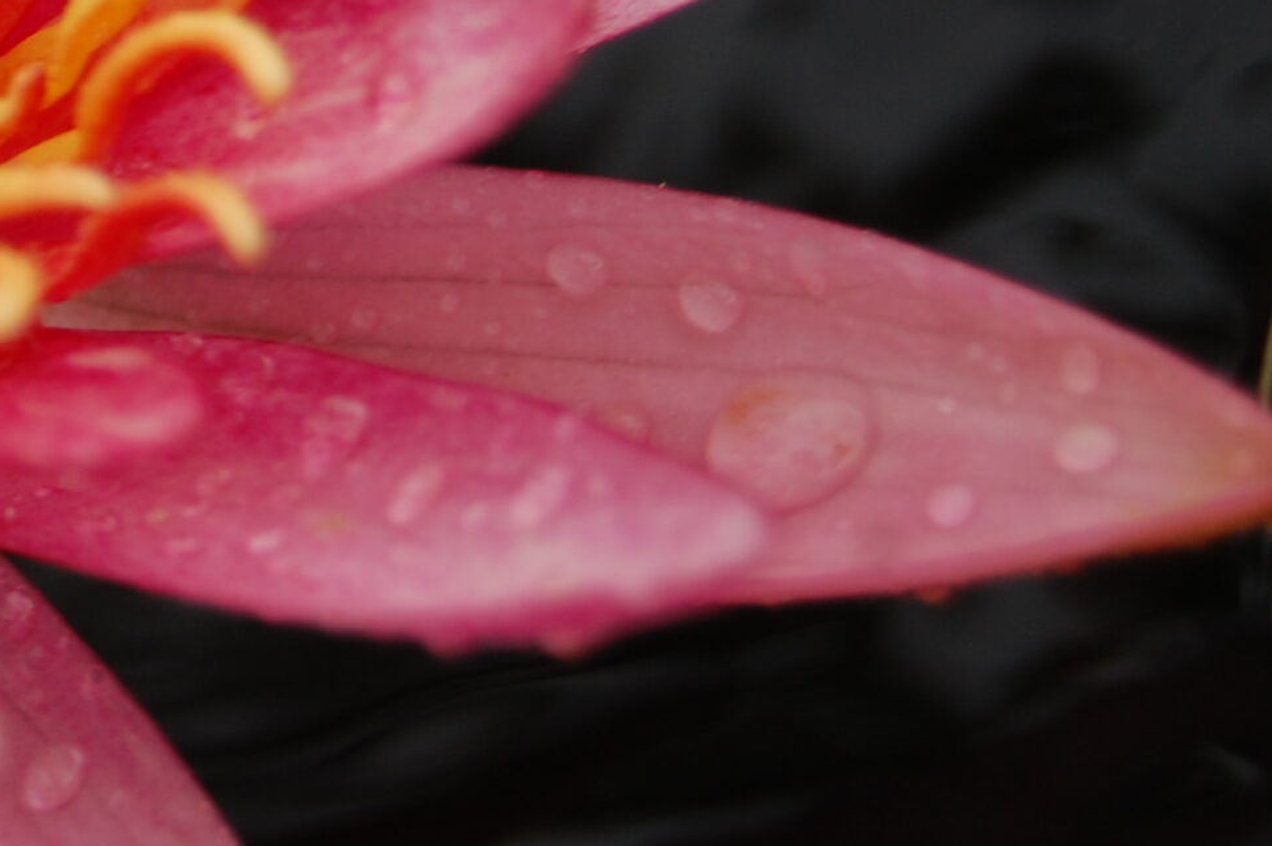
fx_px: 7707
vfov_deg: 6.3
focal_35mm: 218
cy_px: -93
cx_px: -312
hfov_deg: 9.3
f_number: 5.6
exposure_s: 1/125
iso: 200
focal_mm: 55
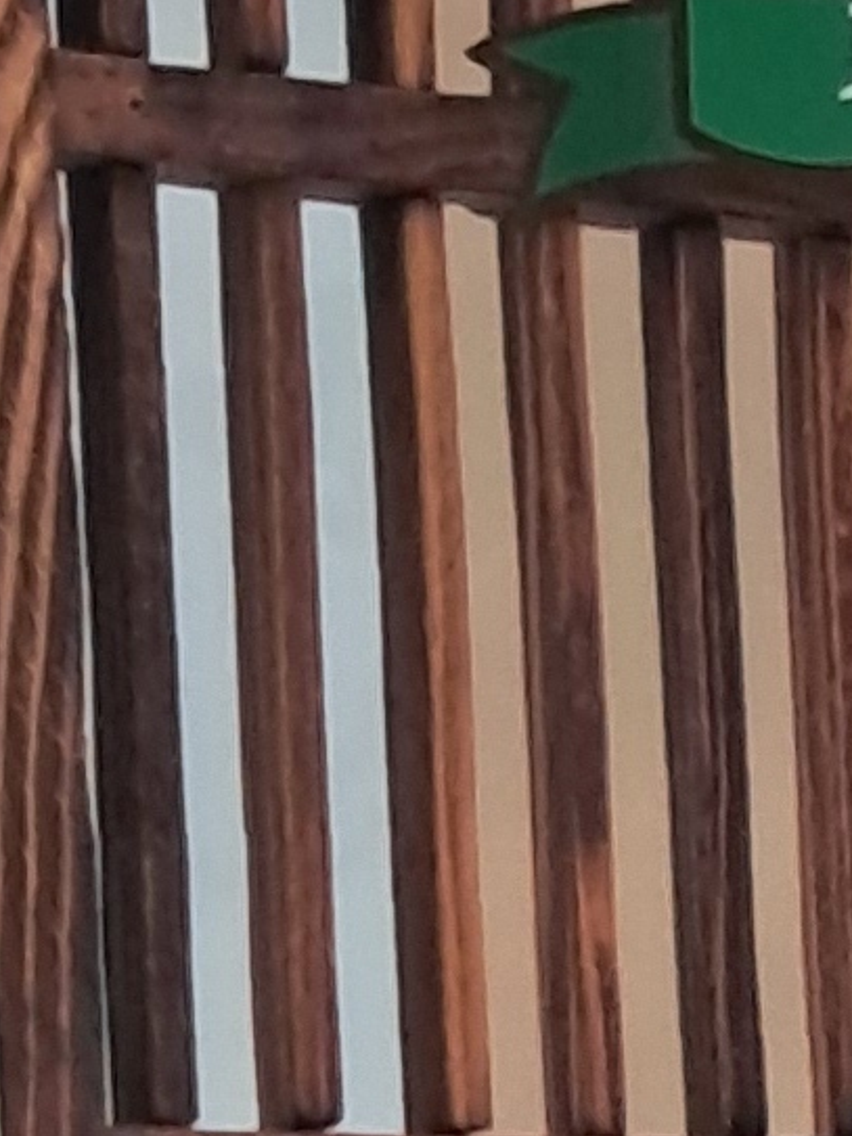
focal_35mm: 203
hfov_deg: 6.5
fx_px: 6665
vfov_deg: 9.4
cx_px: 2853
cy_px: 1822
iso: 400
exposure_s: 1/60
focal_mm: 4
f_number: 1.8
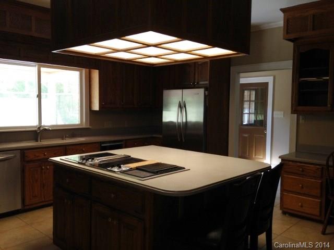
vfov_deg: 42.9
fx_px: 318
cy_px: 125
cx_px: 167
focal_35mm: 33
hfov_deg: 55.4
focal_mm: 4.12
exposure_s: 1/20
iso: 64
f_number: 2.4
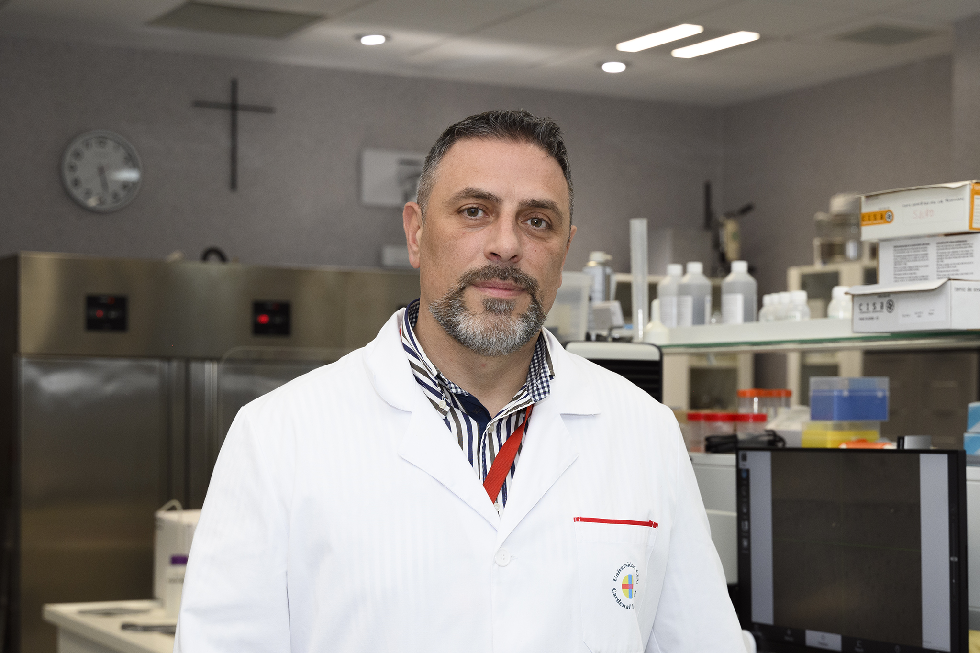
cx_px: 490
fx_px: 1306
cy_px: 326
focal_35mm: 48
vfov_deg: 28.1
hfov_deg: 41.1
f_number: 4
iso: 800
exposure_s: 1/200
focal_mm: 48
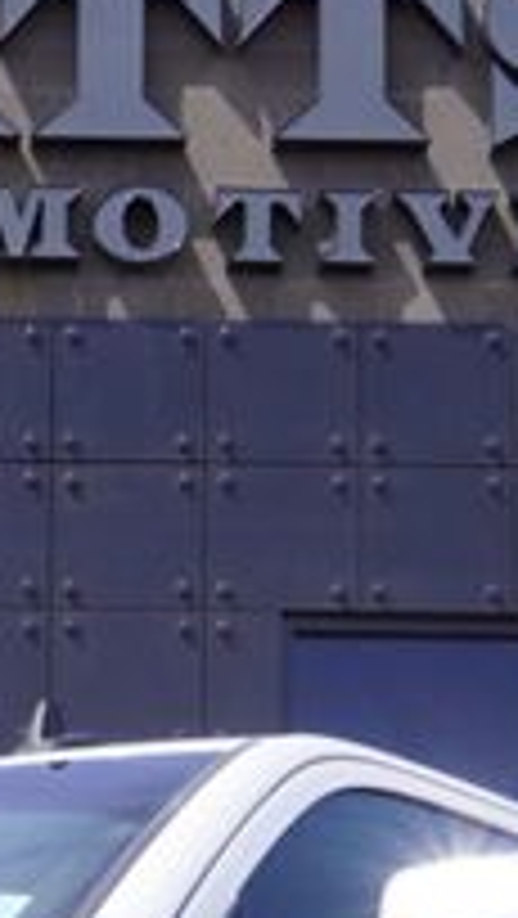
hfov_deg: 5.9
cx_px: -288
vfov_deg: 10.2
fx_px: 4997
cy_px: 1296
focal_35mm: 205
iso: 100
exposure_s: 1/125
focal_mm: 26
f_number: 10
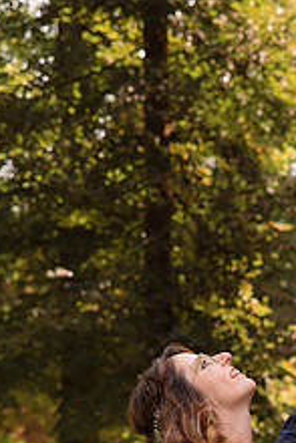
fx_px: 1761
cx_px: 228
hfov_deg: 9.6
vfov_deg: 14.2
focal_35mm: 143
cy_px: 401
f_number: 4
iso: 500
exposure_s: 1/400
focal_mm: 70
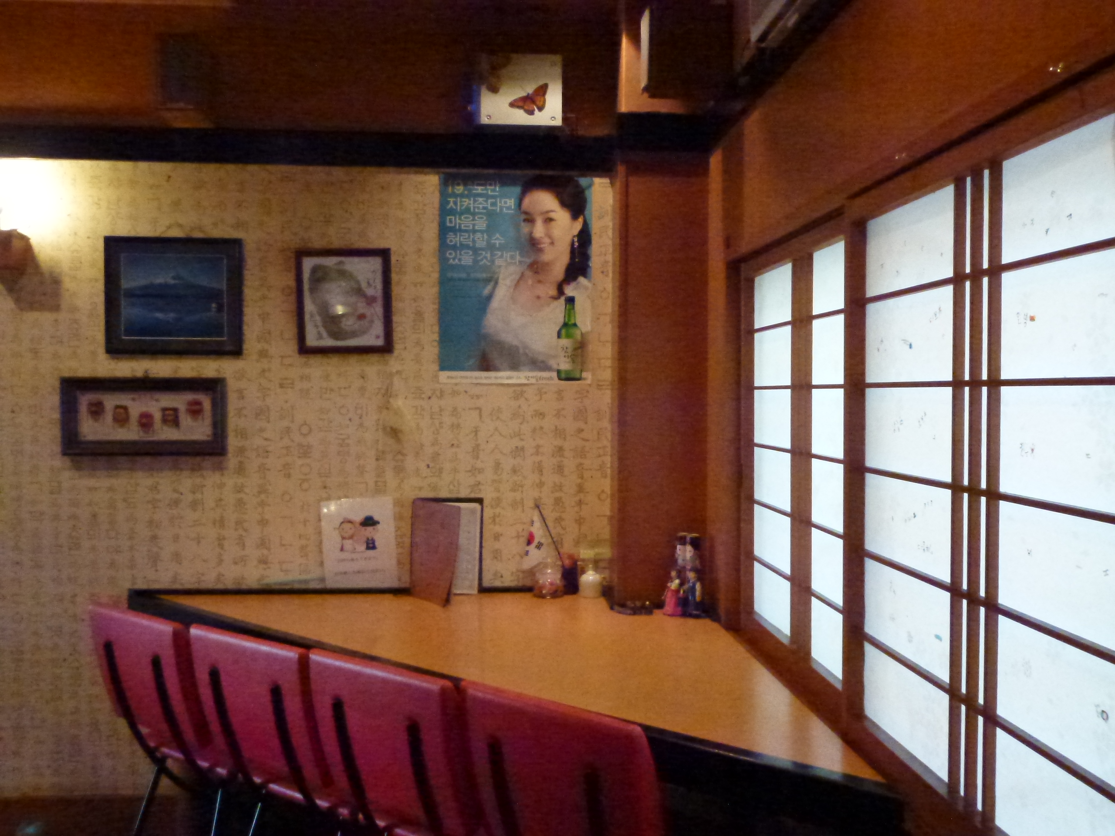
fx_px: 966
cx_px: 558
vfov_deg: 46.8
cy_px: 418
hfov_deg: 60.0
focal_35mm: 30
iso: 1600
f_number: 3.5
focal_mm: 5.4
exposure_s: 1/125
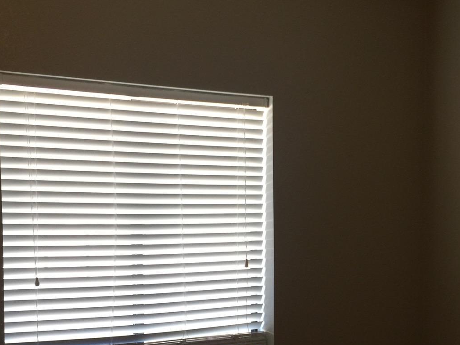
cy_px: 264
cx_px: 328
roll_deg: -1.3
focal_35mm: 58
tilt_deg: -1.2
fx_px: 771
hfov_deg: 32.8
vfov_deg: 24.9
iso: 32
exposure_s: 1/30
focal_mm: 4.15
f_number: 2.2
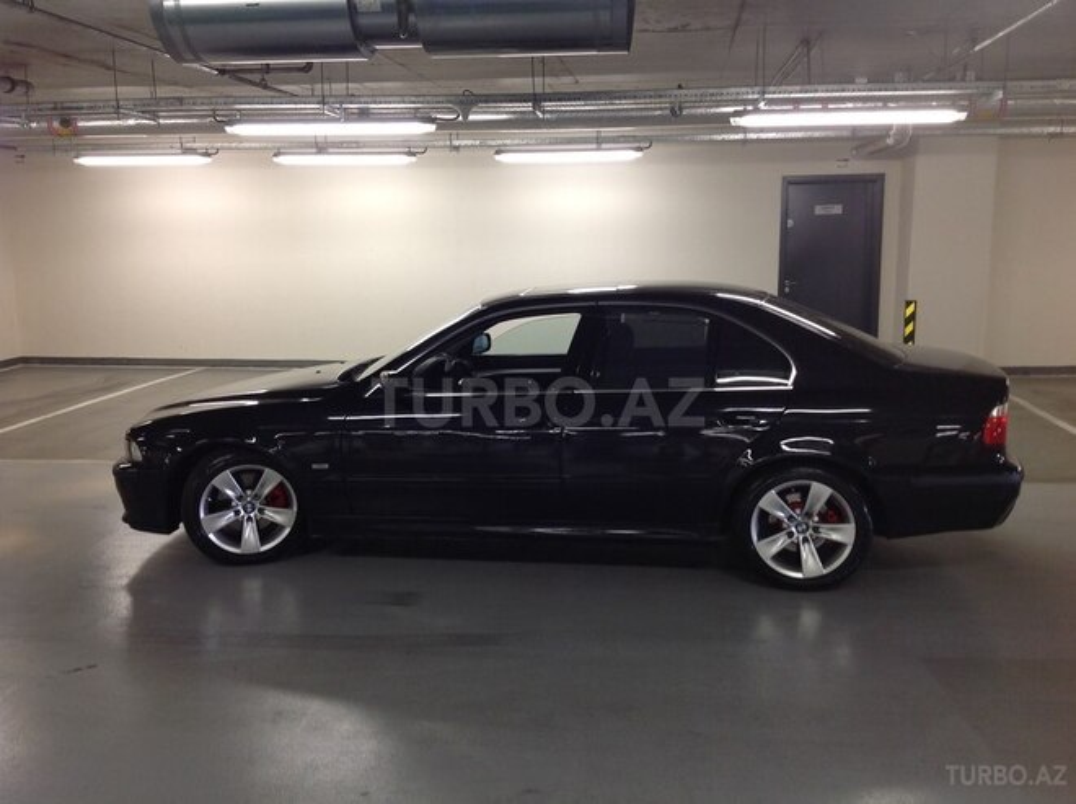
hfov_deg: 52.7
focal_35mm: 35
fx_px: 1086
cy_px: 402
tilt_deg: -8.1
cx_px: 538
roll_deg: -1.2
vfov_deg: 40.6
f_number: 2.4
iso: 50
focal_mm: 4.28
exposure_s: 1/24
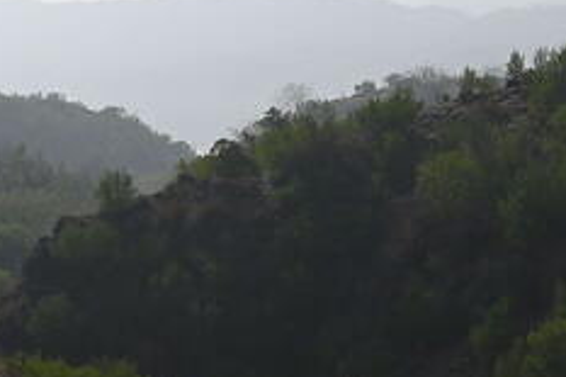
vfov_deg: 10.6
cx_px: 90
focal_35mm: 129
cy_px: 64
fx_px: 2027
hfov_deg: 15.8
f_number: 9
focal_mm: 50
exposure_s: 1/640
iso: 100
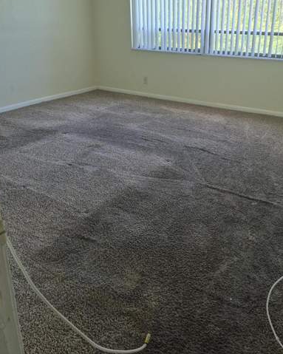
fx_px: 314
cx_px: 171
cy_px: 118
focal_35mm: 30
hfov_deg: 48.2
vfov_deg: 57.5
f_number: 1.8
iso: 160
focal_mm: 5.4
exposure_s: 1/180
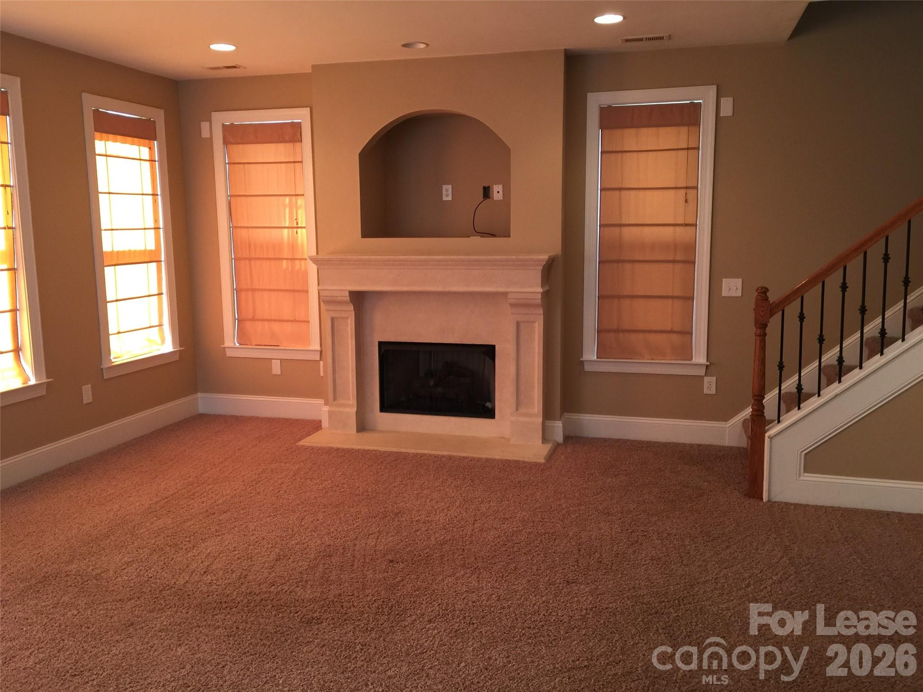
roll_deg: +0.2
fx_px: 773
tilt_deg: -7.2
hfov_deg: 61.7
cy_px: 346
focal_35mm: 29
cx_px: 462
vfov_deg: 48.2
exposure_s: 1/15
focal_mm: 4.15
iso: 40
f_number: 2.2
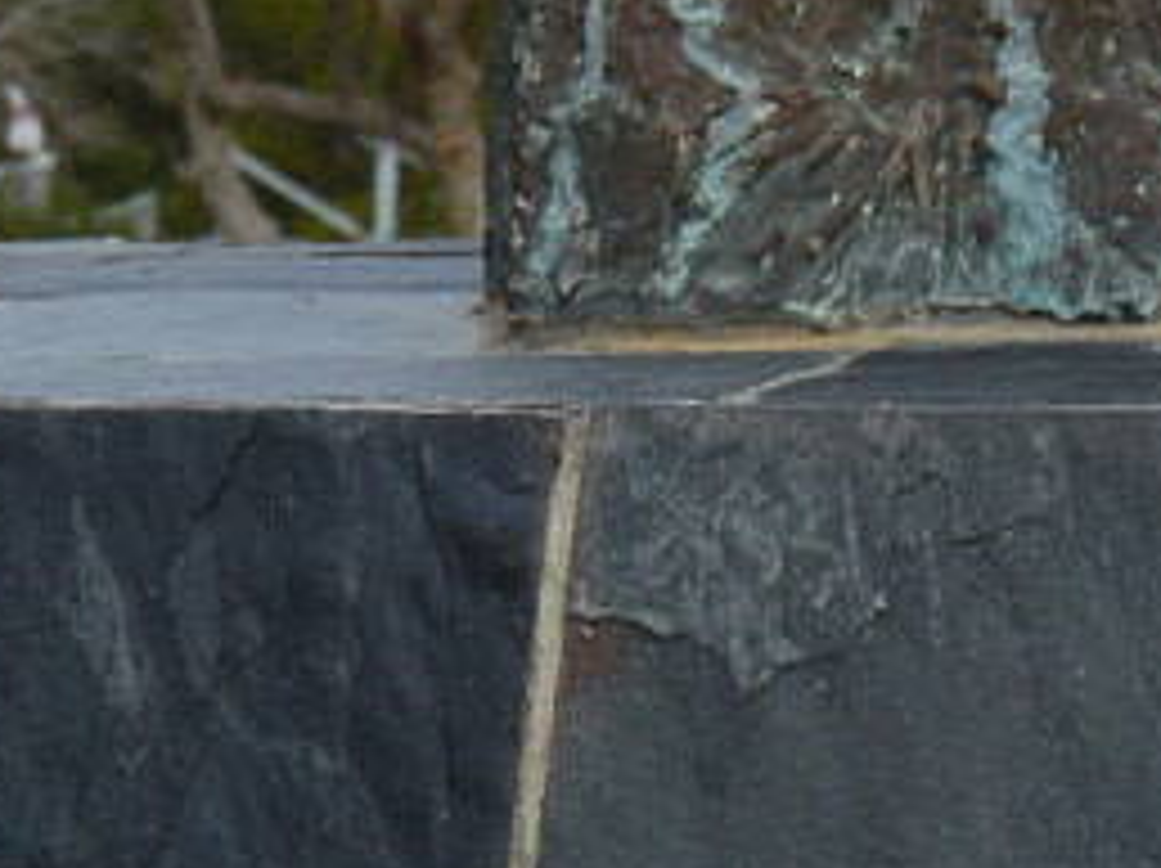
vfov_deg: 4.7
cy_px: -890
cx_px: 2452
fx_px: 10487
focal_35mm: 313
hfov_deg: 6.1
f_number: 11
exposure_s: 1/400
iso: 400
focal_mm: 35
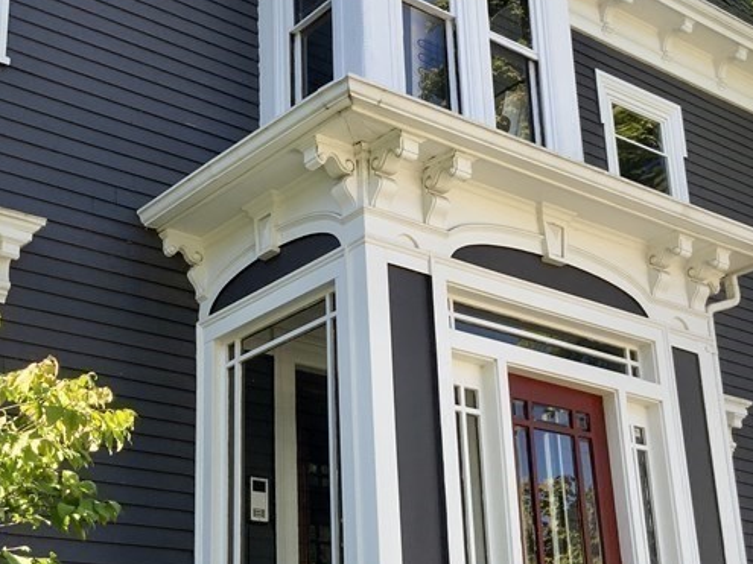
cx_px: 388
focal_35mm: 60
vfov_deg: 24.4
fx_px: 1305
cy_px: 318
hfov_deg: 32.2
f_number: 1.8
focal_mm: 3
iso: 16
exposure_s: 1/283
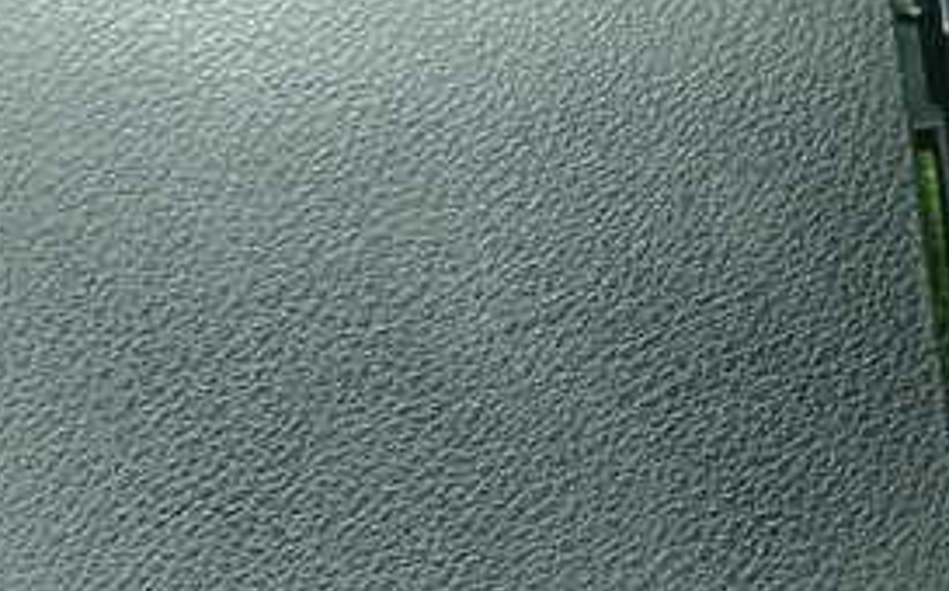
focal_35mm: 70
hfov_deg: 29.4
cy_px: 216
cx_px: 435
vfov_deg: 18.5
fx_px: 1809
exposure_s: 1/100
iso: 800
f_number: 2.3
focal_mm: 5.5
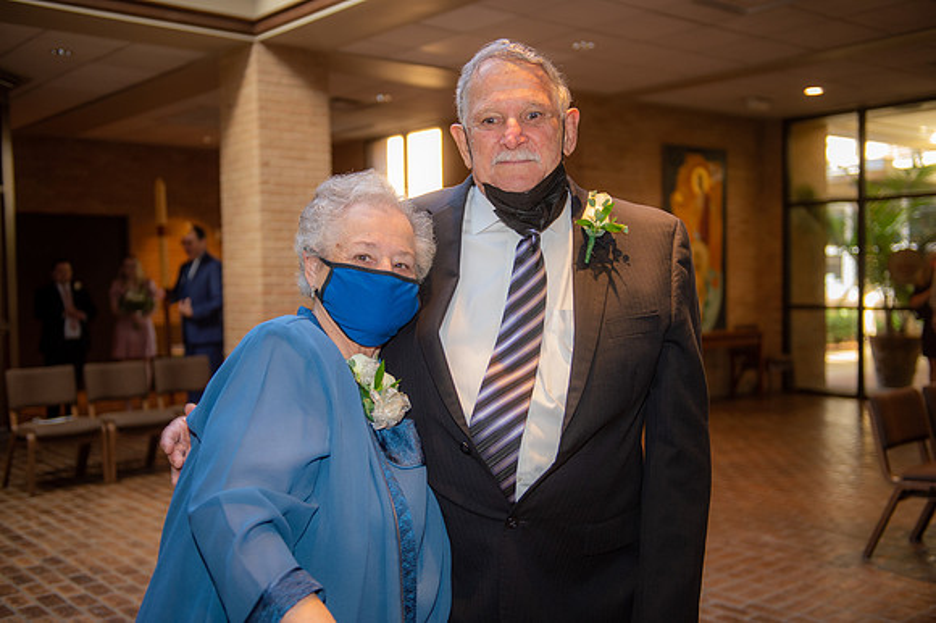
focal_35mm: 38
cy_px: 312
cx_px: 468
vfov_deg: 35.0
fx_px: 987
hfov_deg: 50.7
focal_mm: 38
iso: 800
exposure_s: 1/125
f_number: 2.8
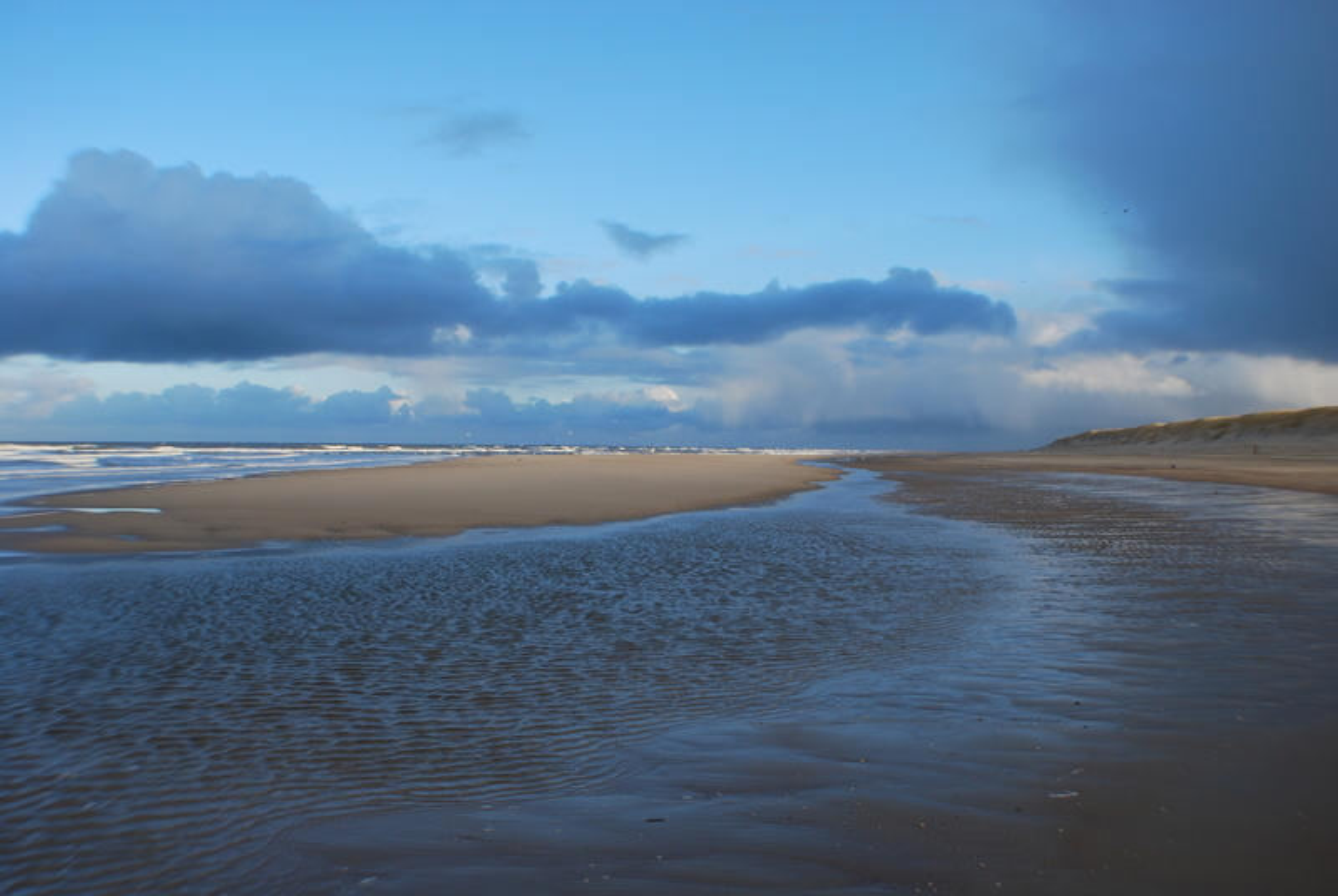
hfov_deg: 46.3
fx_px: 1563
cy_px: 448
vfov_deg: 32.0
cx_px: 669
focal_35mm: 42
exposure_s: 1/125
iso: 100
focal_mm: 28
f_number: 5.6
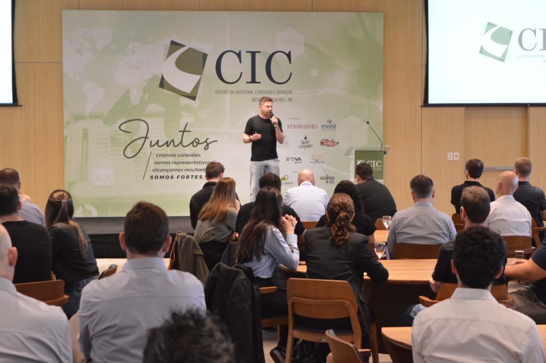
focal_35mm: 82
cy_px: 182
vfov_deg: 16.5
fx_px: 1250
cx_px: 273
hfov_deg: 24.6
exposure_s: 1/15
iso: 1100
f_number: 5.6
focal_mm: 55
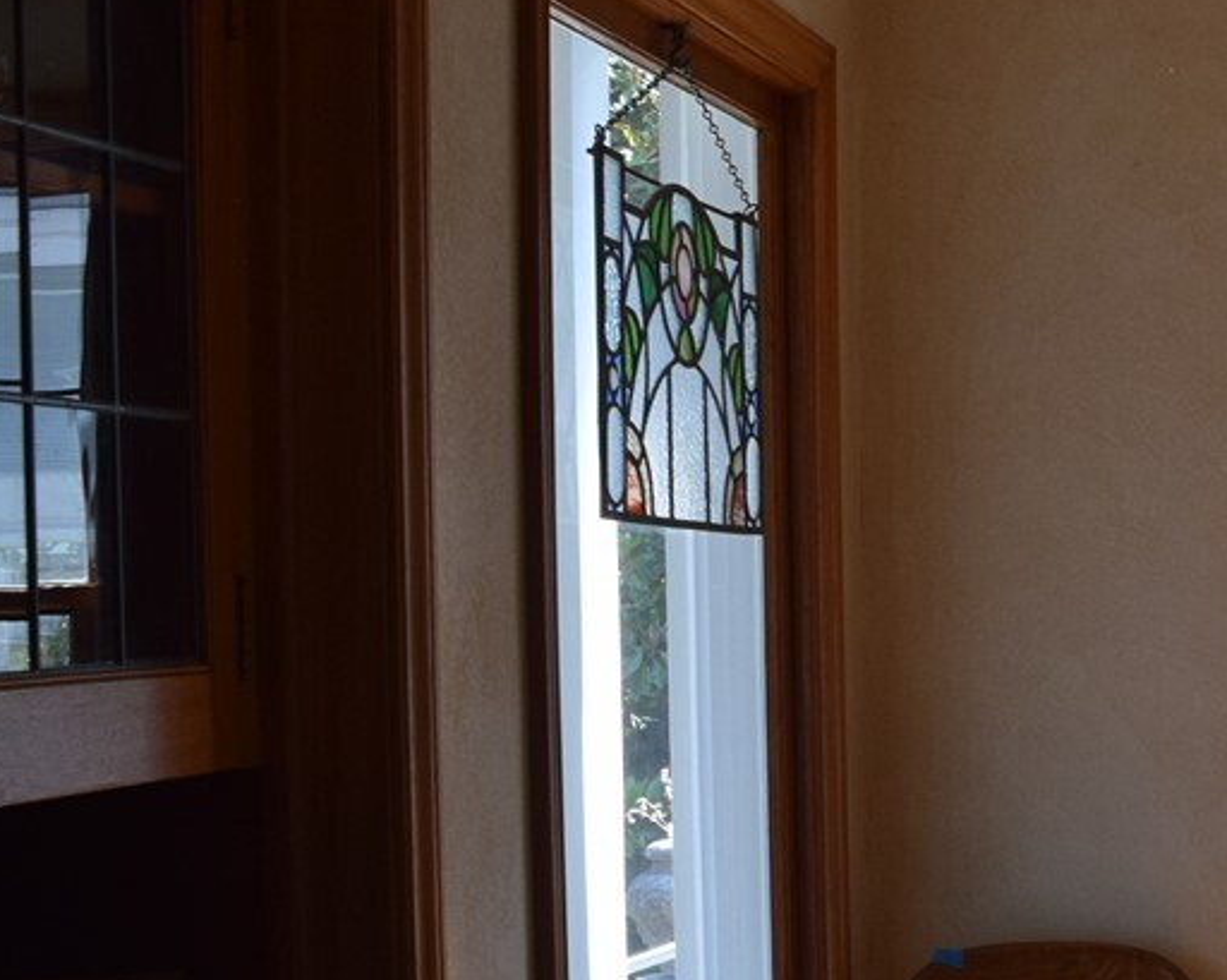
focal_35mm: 84
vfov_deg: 18.2
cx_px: 1863
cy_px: 710
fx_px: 3049
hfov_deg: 19.6
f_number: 6.3
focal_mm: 18
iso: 400
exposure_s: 1/160
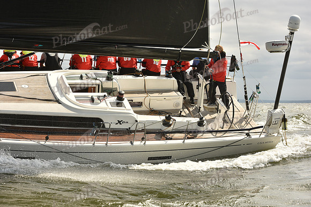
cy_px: 104
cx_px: 156
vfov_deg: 14.0
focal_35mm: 98
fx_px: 847
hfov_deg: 20.8
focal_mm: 98
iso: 320
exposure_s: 1/1600
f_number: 7.1
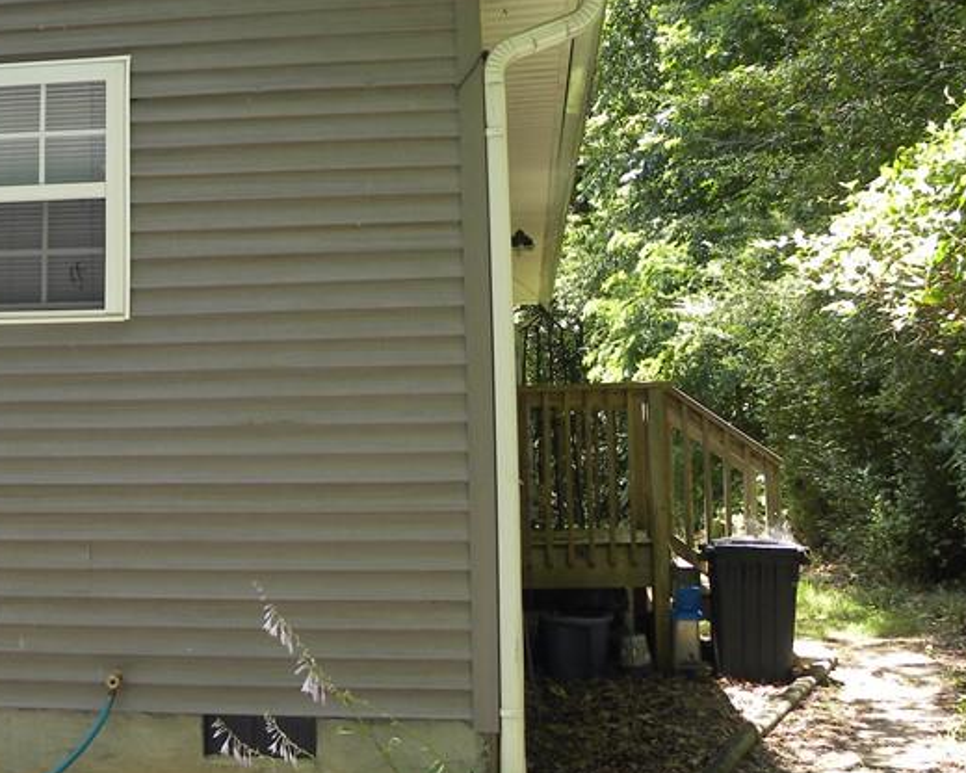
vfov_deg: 30.0
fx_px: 1429
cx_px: 242
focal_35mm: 50
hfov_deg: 36.5
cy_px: 262
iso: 64
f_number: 3.2
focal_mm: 4.6
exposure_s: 1/96.6
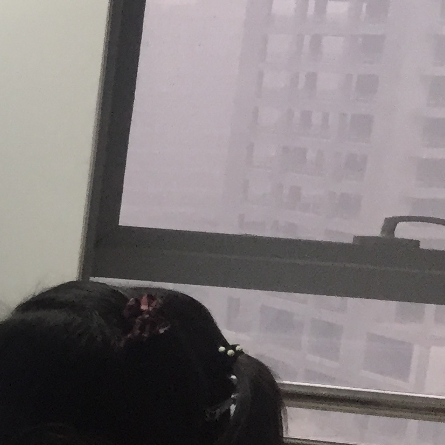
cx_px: -491
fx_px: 1600
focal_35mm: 110
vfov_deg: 15.7
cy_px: 370
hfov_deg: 13.3
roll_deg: -3.7
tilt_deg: -11.5
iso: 64
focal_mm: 4.15
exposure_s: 1/33
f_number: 2.2
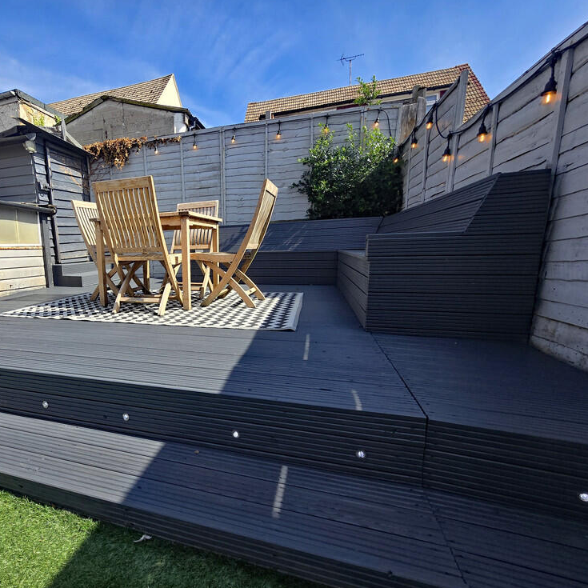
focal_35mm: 16
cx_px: 186
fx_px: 307
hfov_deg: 83.8
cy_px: 303
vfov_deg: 87.4
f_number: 2.2
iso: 50
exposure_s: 1/1328
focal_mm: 2.2
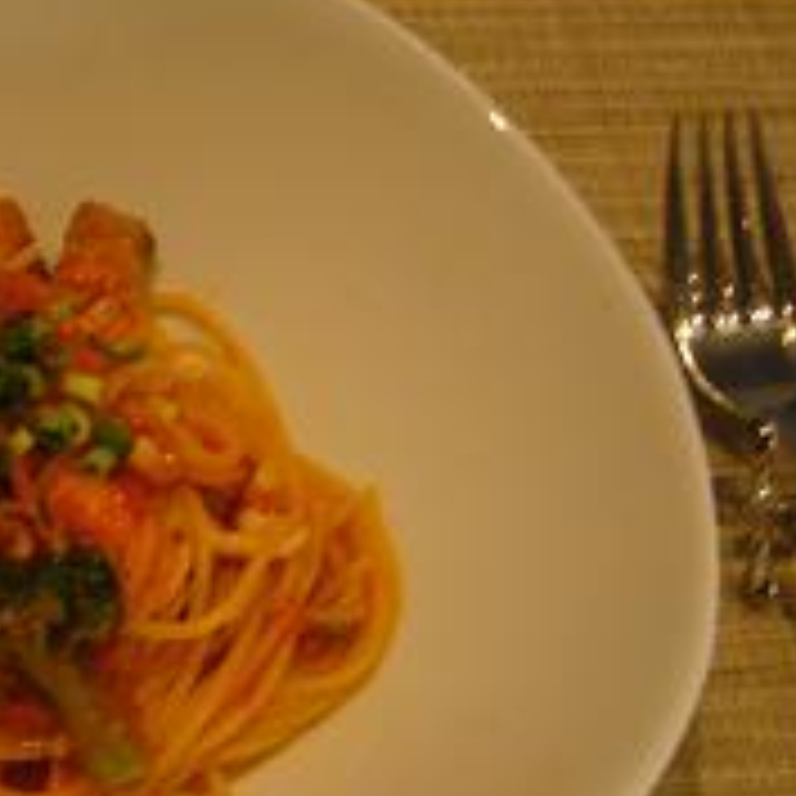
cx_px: 2
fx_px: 1925
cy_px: 519
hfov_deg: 22.5
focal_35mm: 74
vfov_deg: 23.3
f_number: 2.8
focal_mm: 5.8
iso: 200
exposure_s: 1/8
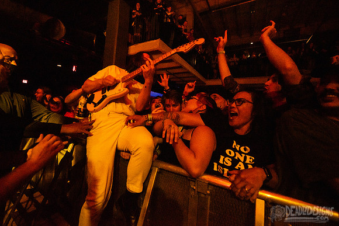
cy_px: 102
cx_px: 153
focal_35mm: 15
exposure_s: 1/125
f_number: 3.2
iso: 1600
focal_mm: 14
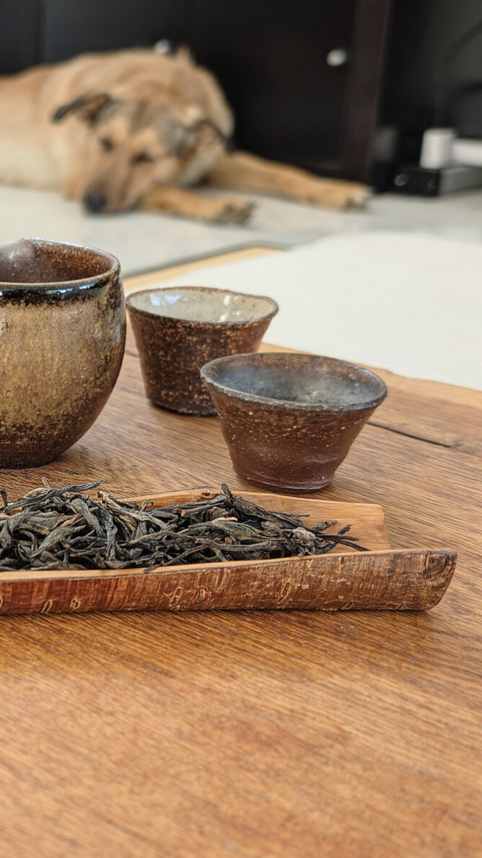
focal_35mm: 42
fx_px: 954
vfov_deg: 48.3
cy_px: 471
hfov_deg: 26.4
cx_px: -27
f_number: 1.7
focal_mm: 6.9
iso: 20
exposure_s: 1/32
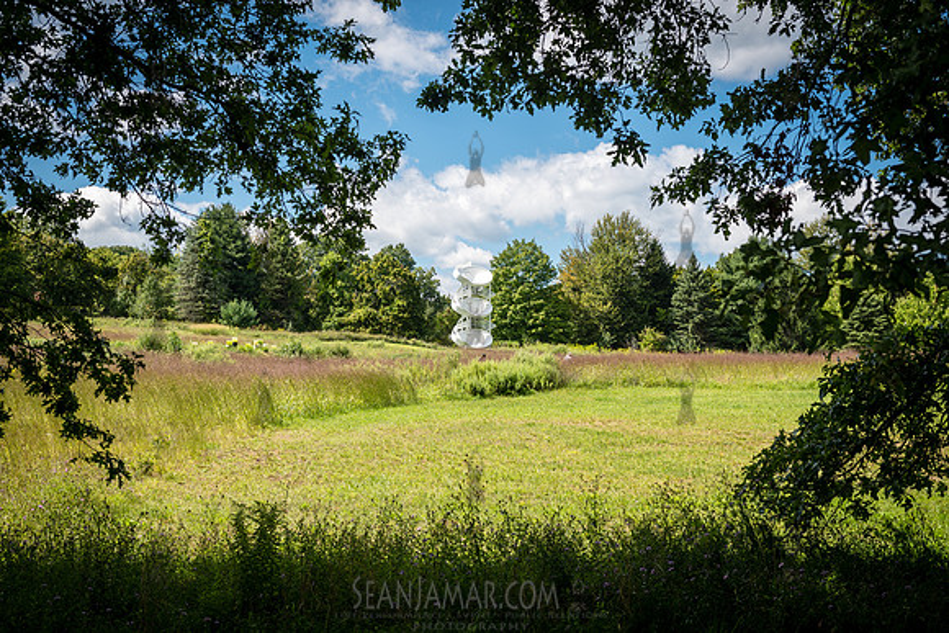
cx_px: 474
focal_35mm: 50
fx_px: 1318
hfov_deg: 39.6
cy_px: 316
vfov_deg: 27.0
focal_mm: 50
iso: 100
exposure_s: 1/320
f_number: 6.3
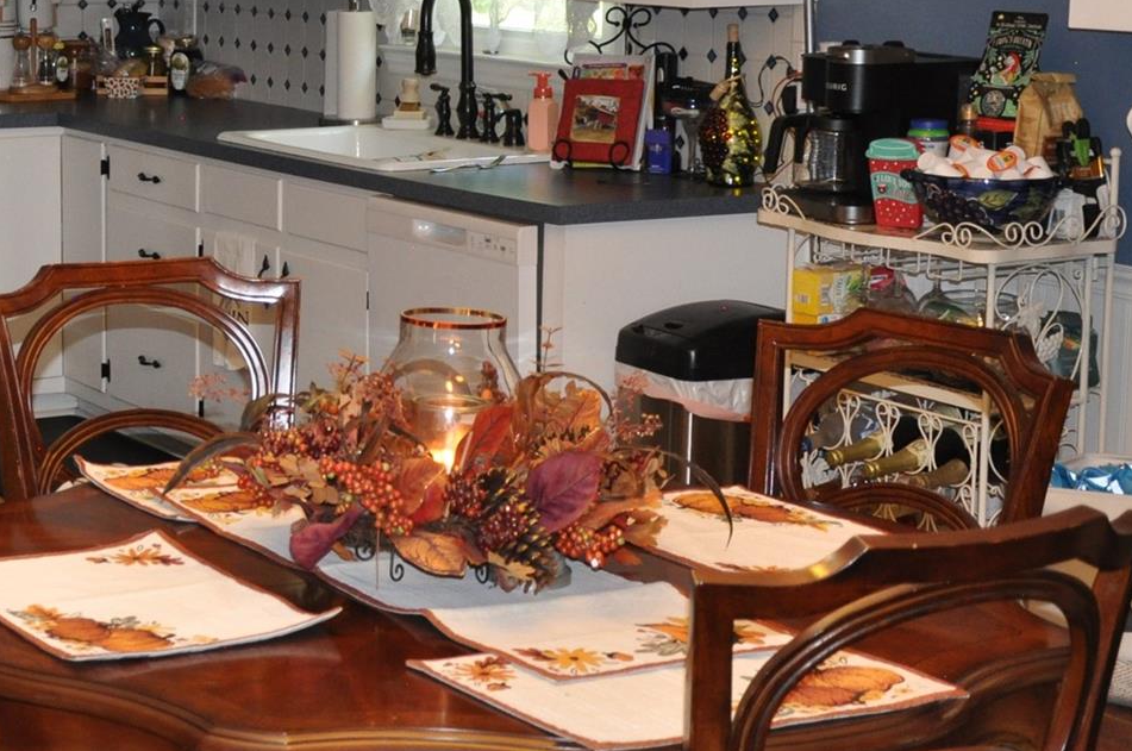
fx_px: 2637
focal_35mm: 84
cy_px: 251
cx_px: -43
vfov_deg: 16.2
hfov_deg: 23.1
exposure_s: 1/60
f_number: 4
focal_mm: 26
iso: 800
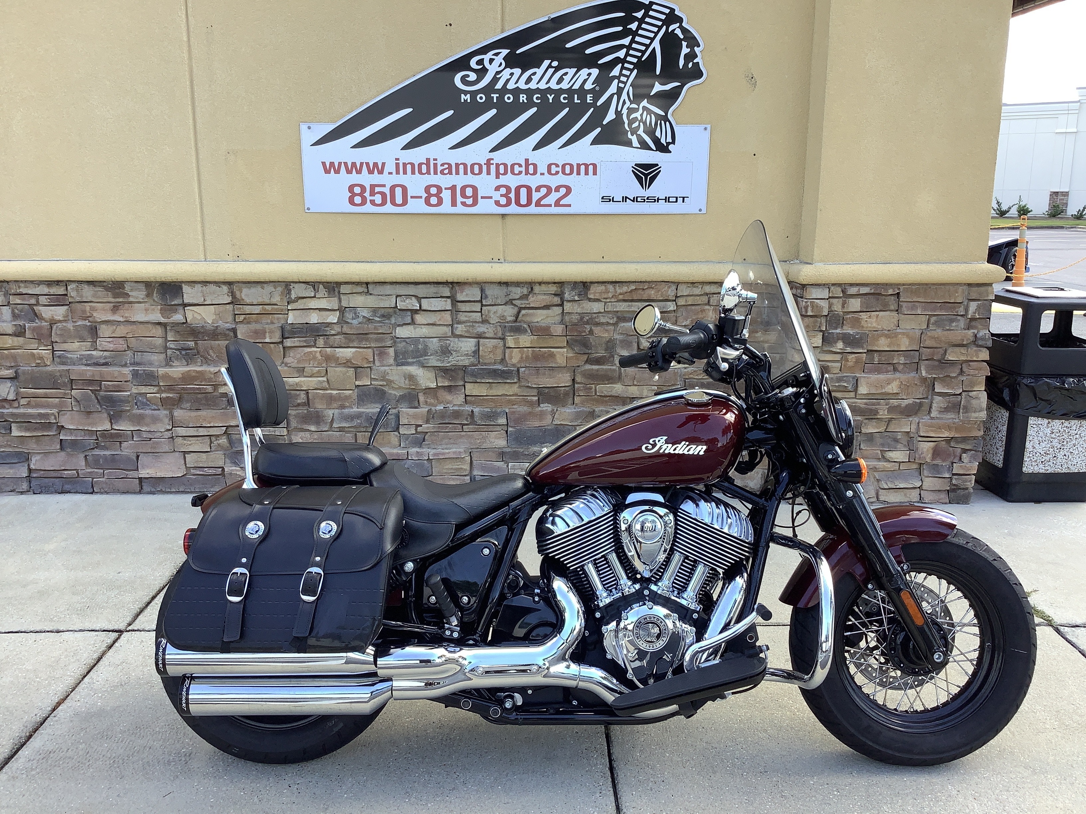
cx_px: 543
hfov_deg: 58.4
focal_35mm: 31
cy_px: 407
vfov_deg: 45.4
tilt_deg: -13.1
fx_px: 973
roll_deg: +0.5
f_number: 2.4
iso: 25
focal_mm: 3.3
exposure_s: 1/144
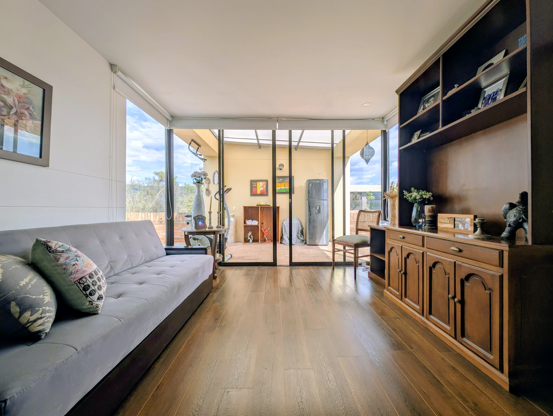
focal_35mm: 12
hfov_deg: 110.5
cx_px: 276
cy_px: 208
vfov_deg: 94.6
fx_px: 192
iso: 37
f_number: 1.95
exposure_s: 1/1088
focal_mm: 2.23
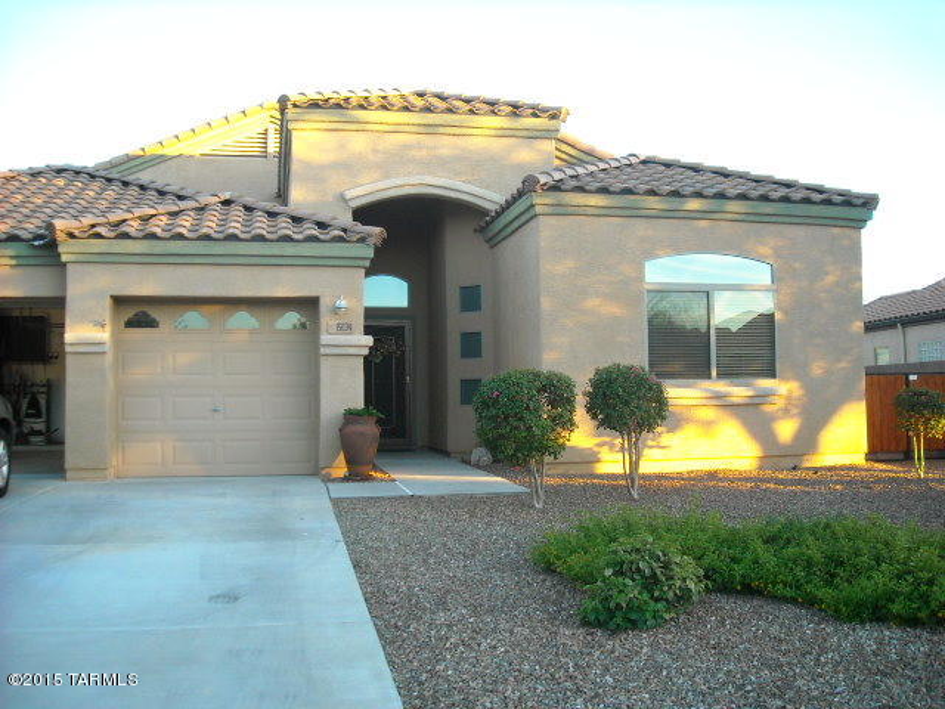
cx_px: 472
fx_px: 955
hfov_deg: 52.6
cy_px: 354
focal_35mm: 35
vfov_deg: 40.7
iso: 237
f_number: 2.8
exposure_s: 1/184
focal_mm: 5.7
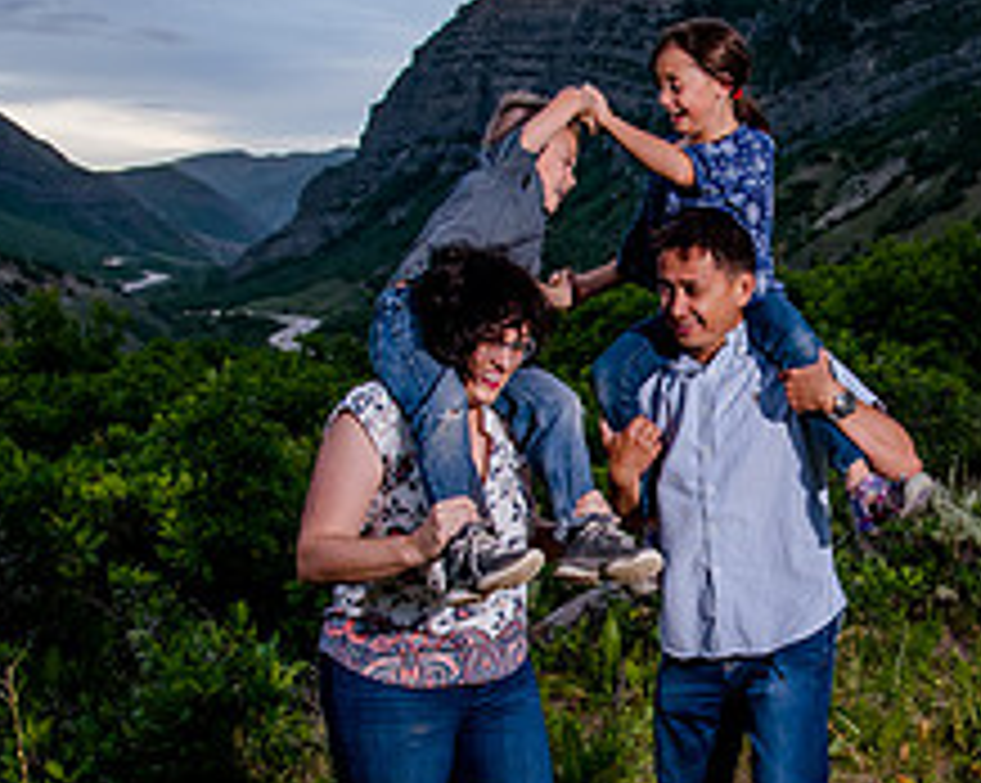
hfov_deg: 30.6
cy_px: 522
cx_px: 801
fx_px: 1740
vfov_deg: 25.2
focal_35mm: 60
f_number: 5
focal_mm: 24
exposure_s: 1/250
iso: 1250
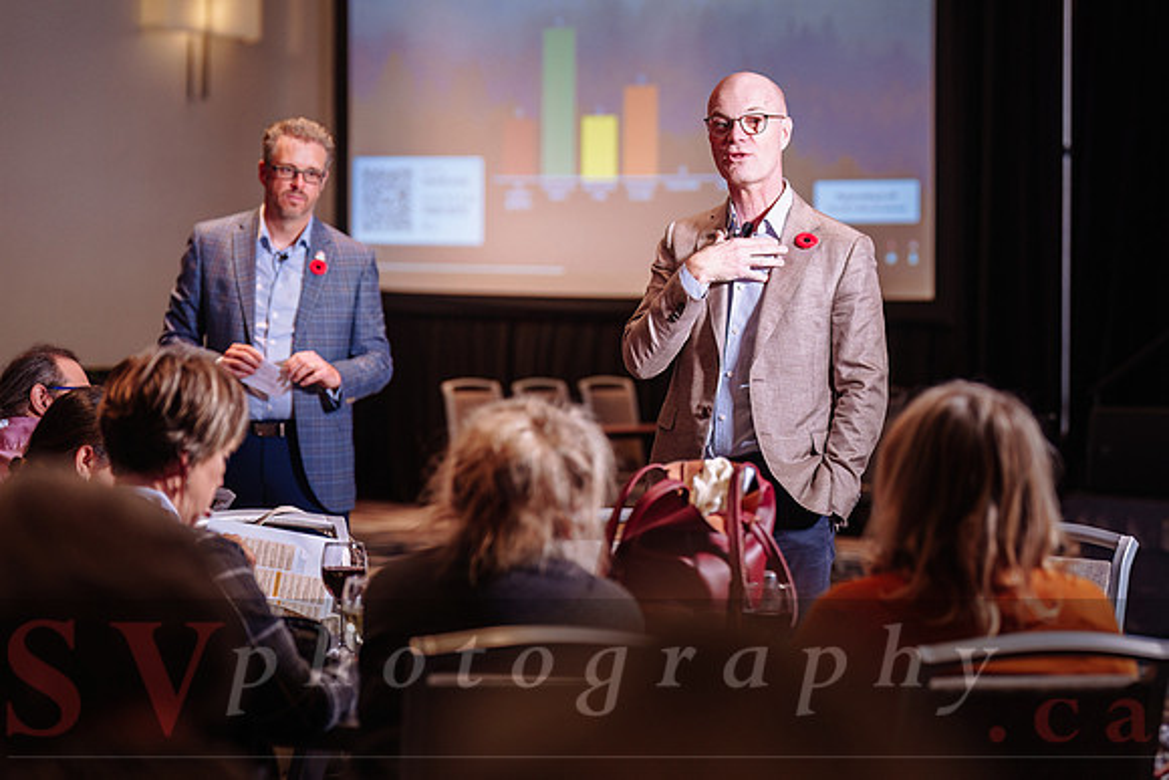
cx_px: 584
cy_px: 390
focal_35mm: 110
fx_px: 3558
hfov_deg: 18.7
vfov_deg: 12.5
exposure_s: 1/100
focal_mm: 103
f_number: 3.2
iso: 800
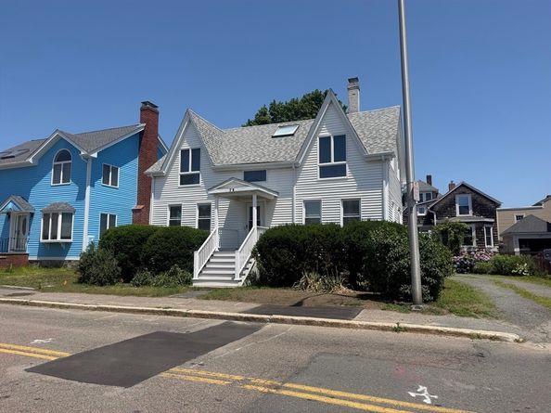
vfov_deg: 56.8
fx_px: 382
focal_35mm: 24
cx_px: 276
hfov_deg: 71.6
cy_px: 206
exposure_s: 1/5714
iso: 80
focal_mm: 6.76
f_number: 1.78
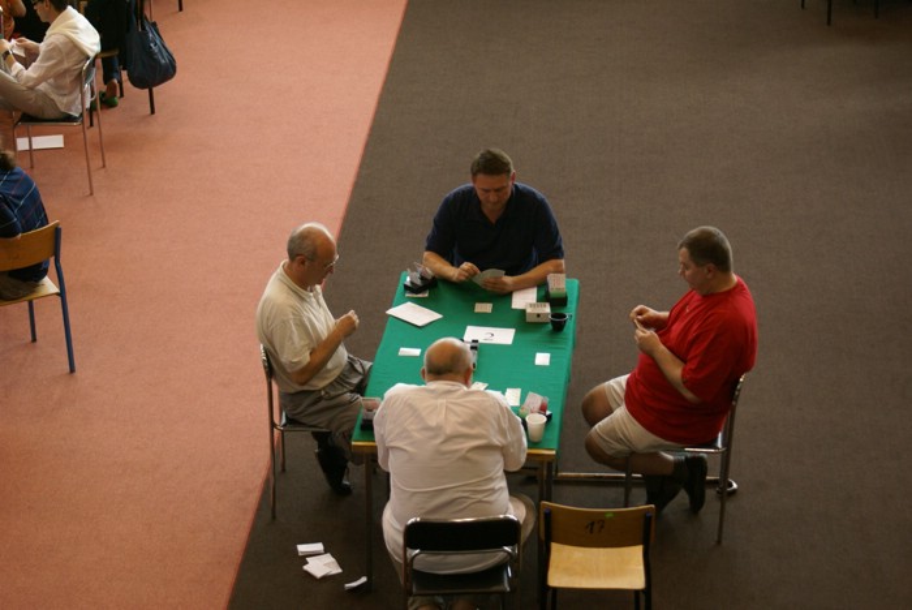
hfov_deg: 24.6
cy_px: 305
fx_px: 2092
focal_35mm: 82
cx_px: 456
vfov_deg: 16.6
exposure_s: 1/60
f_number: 5.6
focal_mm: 55
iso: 400
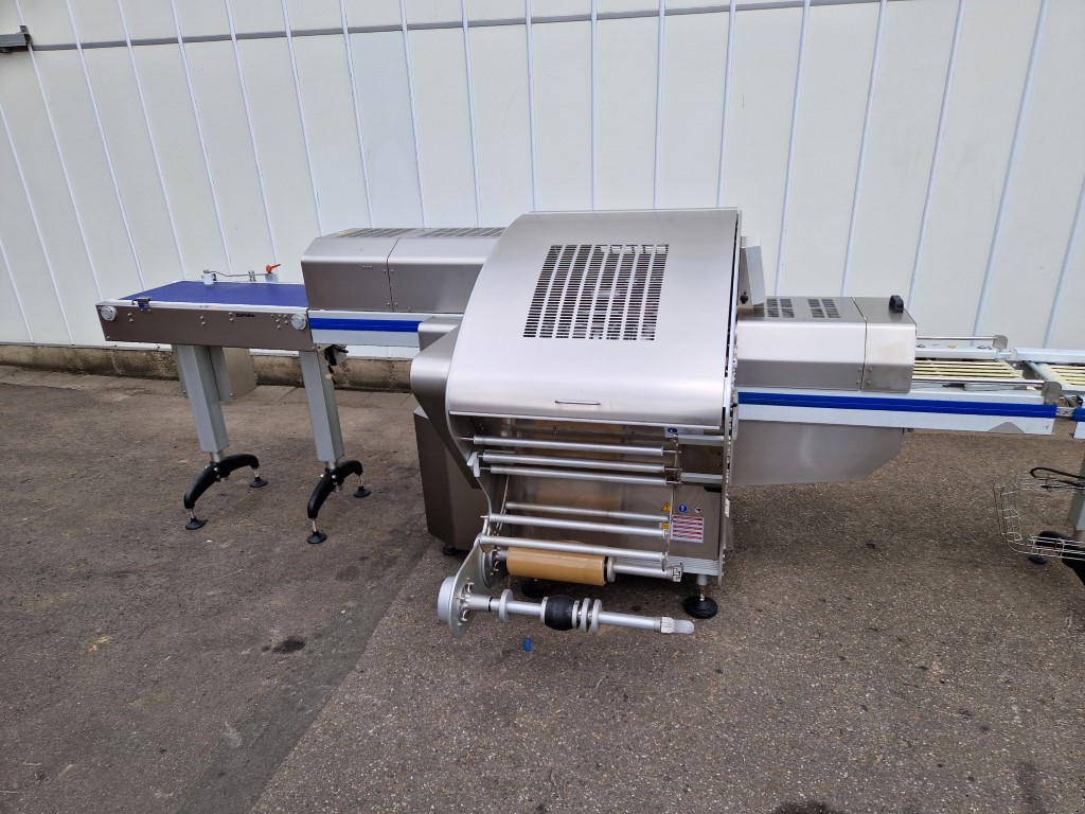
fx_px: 721
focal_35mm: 23
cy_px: 407
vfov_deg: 58.9
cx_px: 542
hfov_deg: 73.9
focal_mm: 5.4
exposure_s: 1/918
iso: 50
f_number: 1.8
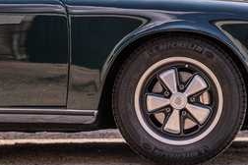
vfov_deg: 11.5
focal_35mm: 119
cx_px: 149
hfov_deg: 17.2
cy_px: 70
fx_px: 820
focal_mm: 50
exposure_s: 1/1250
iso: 100
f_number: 1.6
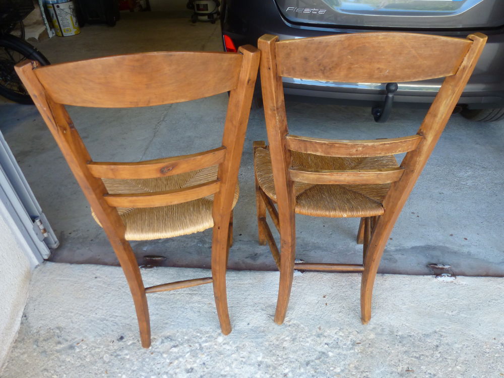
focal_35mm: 24
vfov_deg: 56.8
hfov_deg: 71.6
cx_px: 252
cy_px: 189
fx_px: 349
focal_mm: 4.3
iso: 160
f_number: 3.3
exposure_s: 1/60
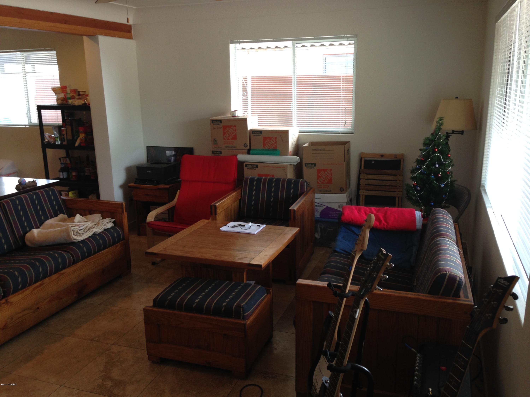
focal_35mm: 33
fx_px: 505
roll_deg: +0.2
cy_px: 198
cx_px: 265
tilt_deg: -14.1
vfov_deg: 42.9
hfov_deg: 55.4
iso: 64
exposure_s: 1/20
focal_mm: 4.12
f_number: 2.4
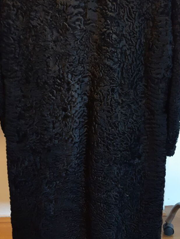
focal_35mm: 42
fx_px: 291
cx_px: 95
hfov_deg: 34.4
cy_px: 99
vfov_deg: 44.6
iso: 200
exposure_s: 1/33
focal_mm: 3.93
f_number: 1.7
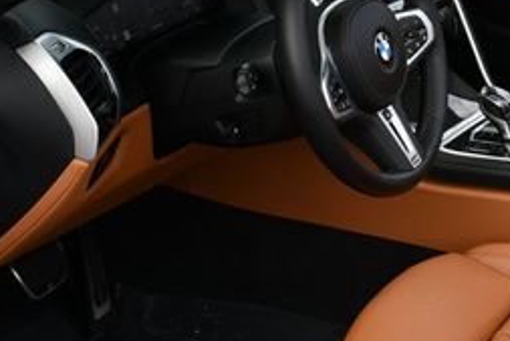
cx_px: 540
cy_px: 214
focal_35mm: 91
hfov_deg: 21.4
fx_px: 1290
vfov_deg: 15.0
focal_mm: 18
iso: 200
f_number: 7.1
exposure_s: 1/250
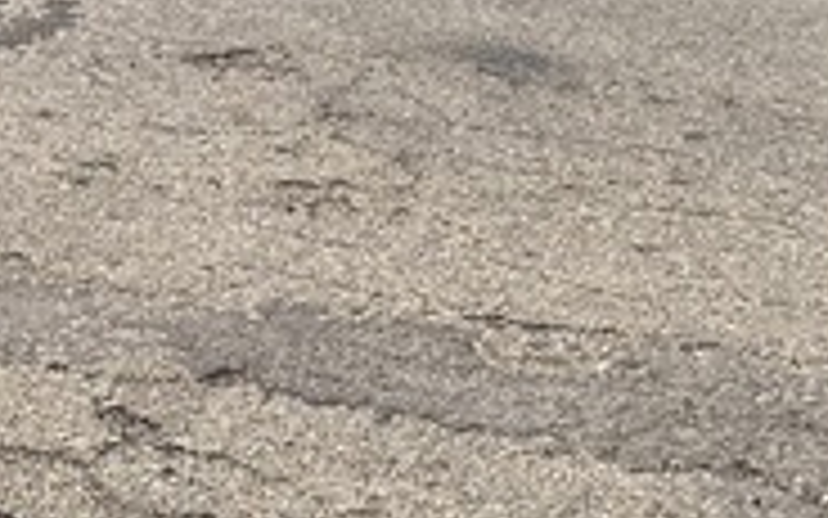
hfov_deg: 20.5
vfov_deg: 12.9
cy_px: -257
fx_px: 2166
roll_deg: +0.5
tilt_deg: -11.9
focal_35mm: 96
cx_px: -112
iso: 25
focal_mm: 4.25
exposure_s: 1/4464
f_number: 1.8
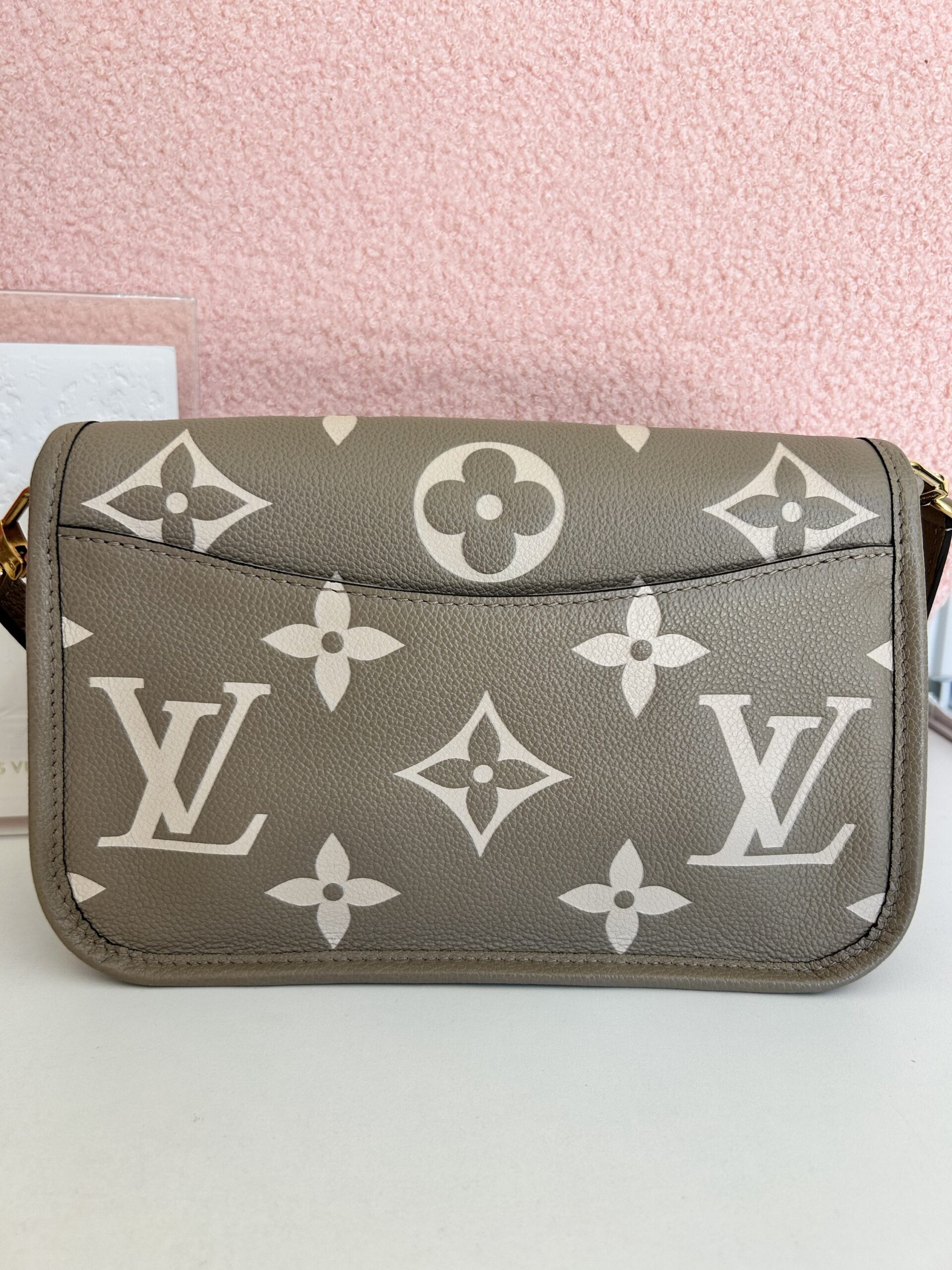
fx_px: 953
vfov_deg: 67.3
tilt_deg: -12.5
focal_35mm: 26
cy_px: 635
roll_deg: -1.2
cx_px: 476
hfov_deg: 53.1
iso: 32
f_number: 1.5
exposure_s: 1/121
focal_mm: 5.7
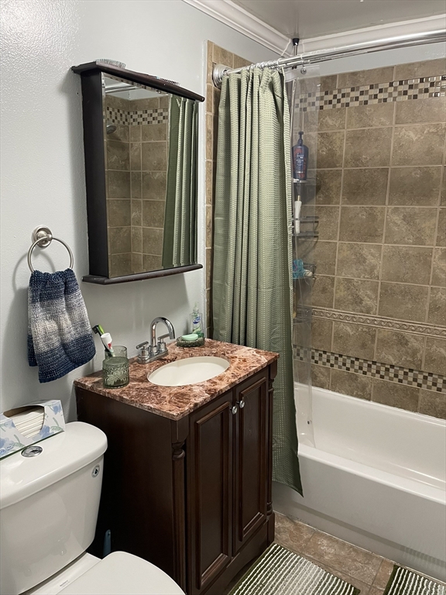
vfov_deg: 67.3
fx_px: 447
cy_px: 298
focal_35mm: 26
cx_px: 223
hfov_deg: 53.1
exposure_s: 1/60
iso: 250
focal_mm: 4.2
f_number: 1.6
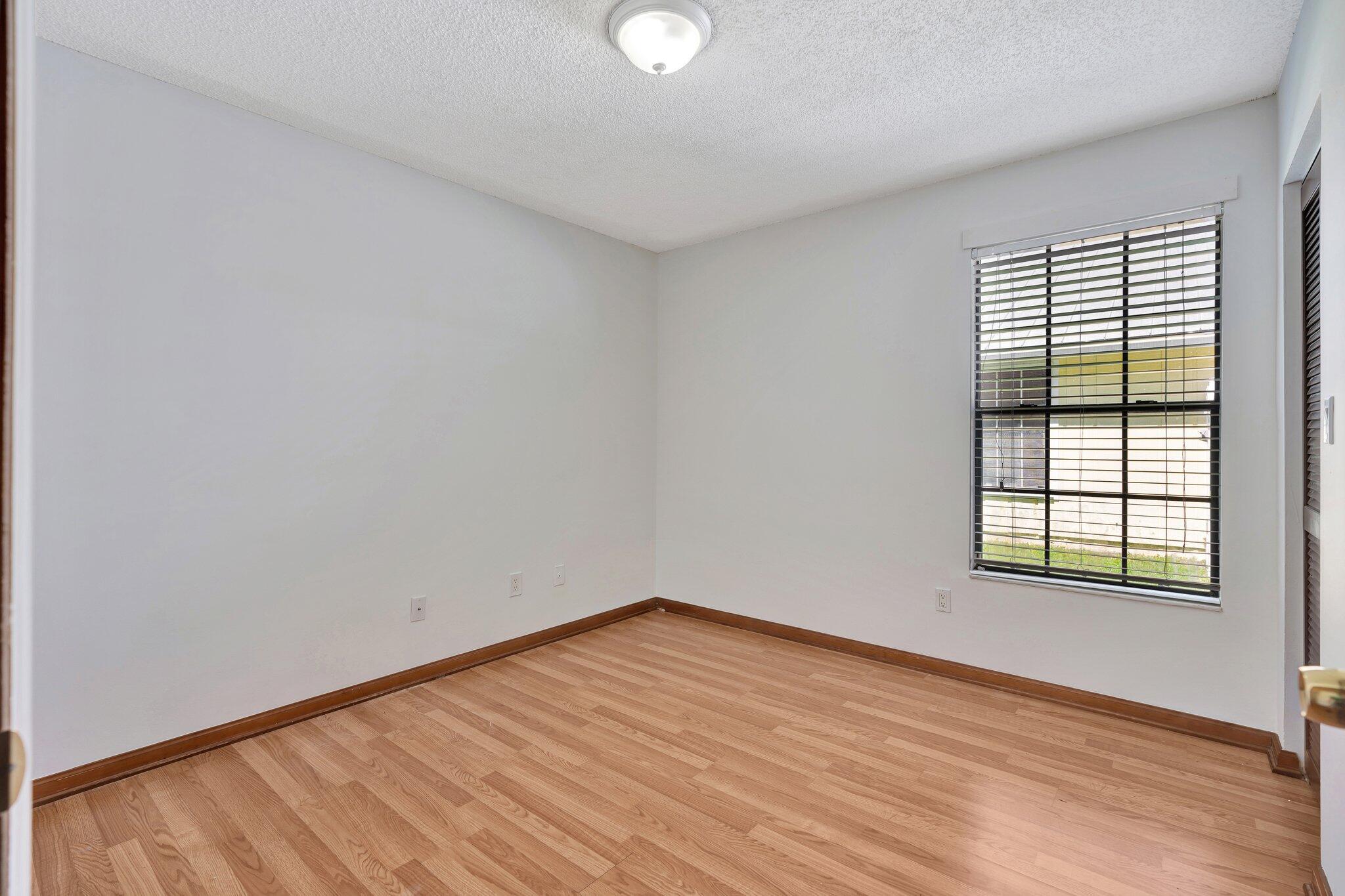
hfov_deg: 96.7
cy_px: 448
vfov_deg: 73.7
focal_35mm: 16
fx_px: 598
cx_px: 672
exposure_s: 1/20
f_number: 5.6
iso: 100
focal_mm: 16
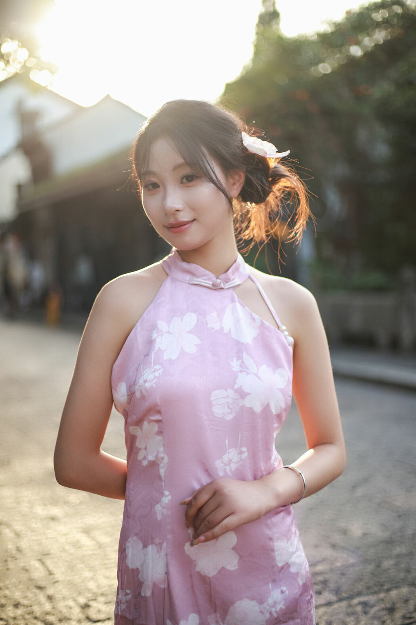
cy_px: 312
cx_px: 208
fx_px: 849
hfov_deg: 27.5
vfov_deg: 40.3
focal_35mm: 49
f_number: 1.8
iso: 640
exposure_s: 1/2000
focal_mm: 50
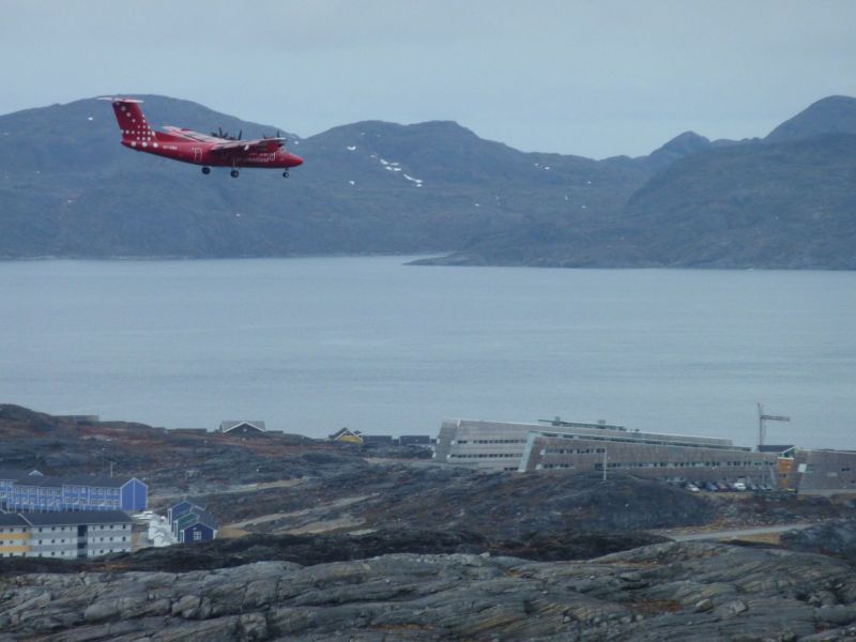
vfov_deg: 5.0
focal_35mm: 300
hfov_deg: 6.6
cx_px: 428
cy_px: 321
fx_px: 7419
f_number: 4.9
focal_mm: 49.2
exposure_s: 1/640
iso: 160
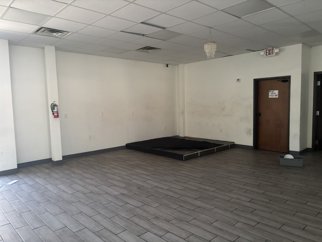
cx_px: 161
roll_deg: +0.9
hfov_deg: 67.3
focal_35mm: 26
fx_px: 242
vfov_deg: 53.1
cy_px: 121
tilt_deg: -5.4
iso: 640
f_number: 1.6
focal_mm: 5.96
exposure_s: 1/40
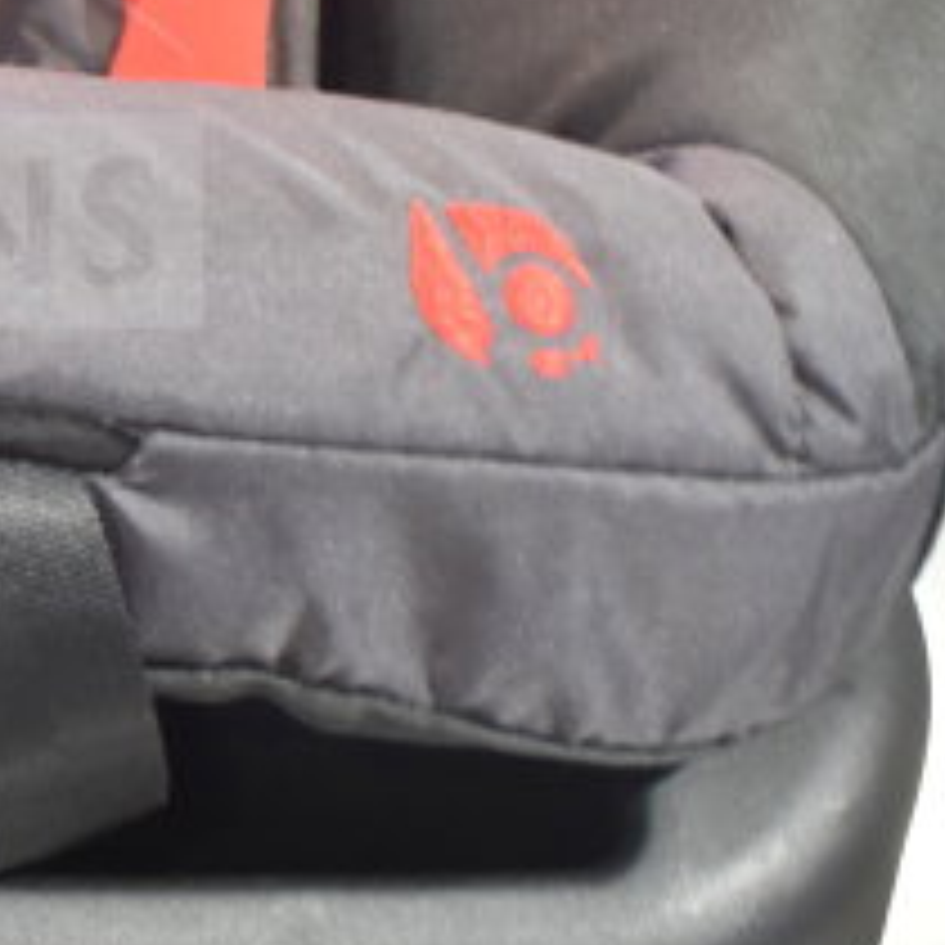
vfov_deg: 14.6
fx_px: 3609
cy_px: -29
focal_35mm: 117
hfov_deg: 14.3
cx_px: -306
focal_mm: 21
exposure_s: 1/30
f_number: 3.8
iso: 720
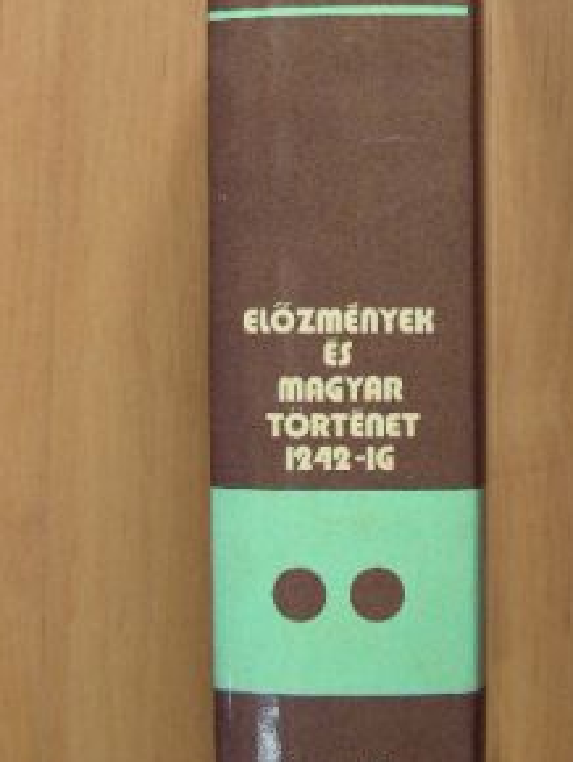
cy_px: 251
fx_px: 1653
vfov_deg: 25.8
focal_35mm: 75
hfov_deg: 19.6
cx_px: 384
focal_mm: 8
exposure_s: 1/30
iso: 149
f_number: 3.5
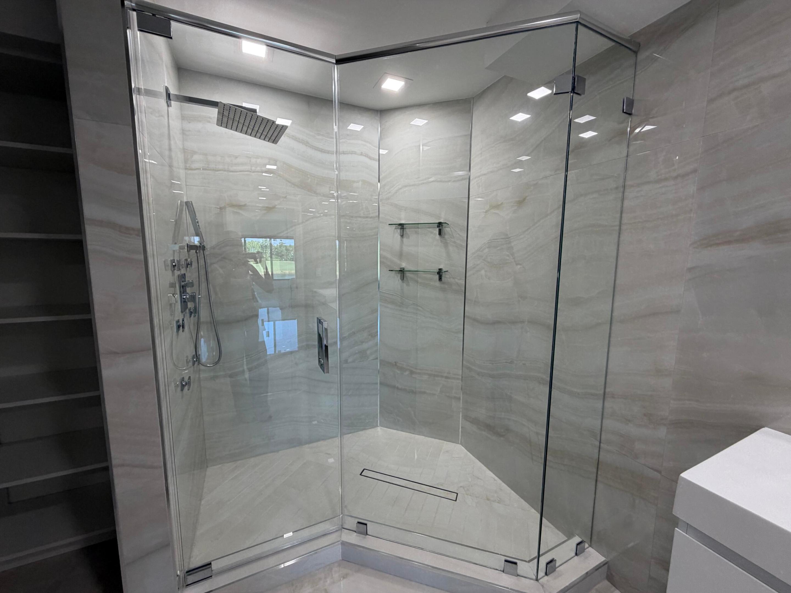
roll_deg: -0.5
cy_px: 296
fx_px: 320
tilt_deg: -6.1
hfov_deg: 102.1
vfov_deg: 85.7
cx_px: 396
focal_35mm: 14
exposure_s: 1/121
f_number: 2.2
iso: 125
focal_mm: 2.22
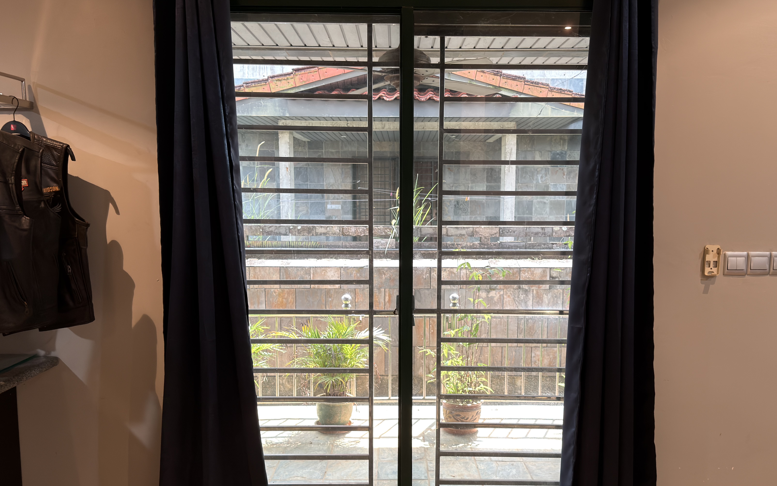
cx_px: 411
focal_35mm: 32
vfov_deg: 39.3
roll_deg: -0.1
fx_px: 678
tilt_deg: -7.1
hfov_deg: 59.6
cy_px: 279
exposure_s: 1/33
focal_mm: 6.76
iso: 200
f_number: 1.78
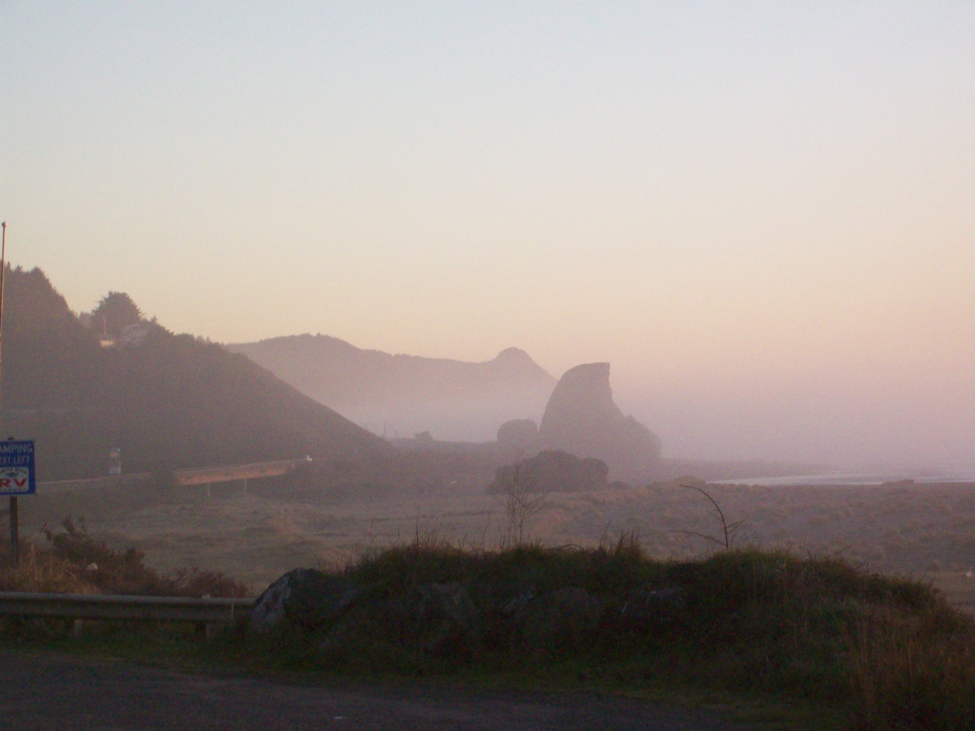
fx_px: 3042
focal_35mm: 108
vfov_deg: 13.7
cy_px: 366
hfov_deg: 18.2
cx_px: 488
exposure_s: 1/245
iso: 200
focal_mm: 18
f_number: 4.8
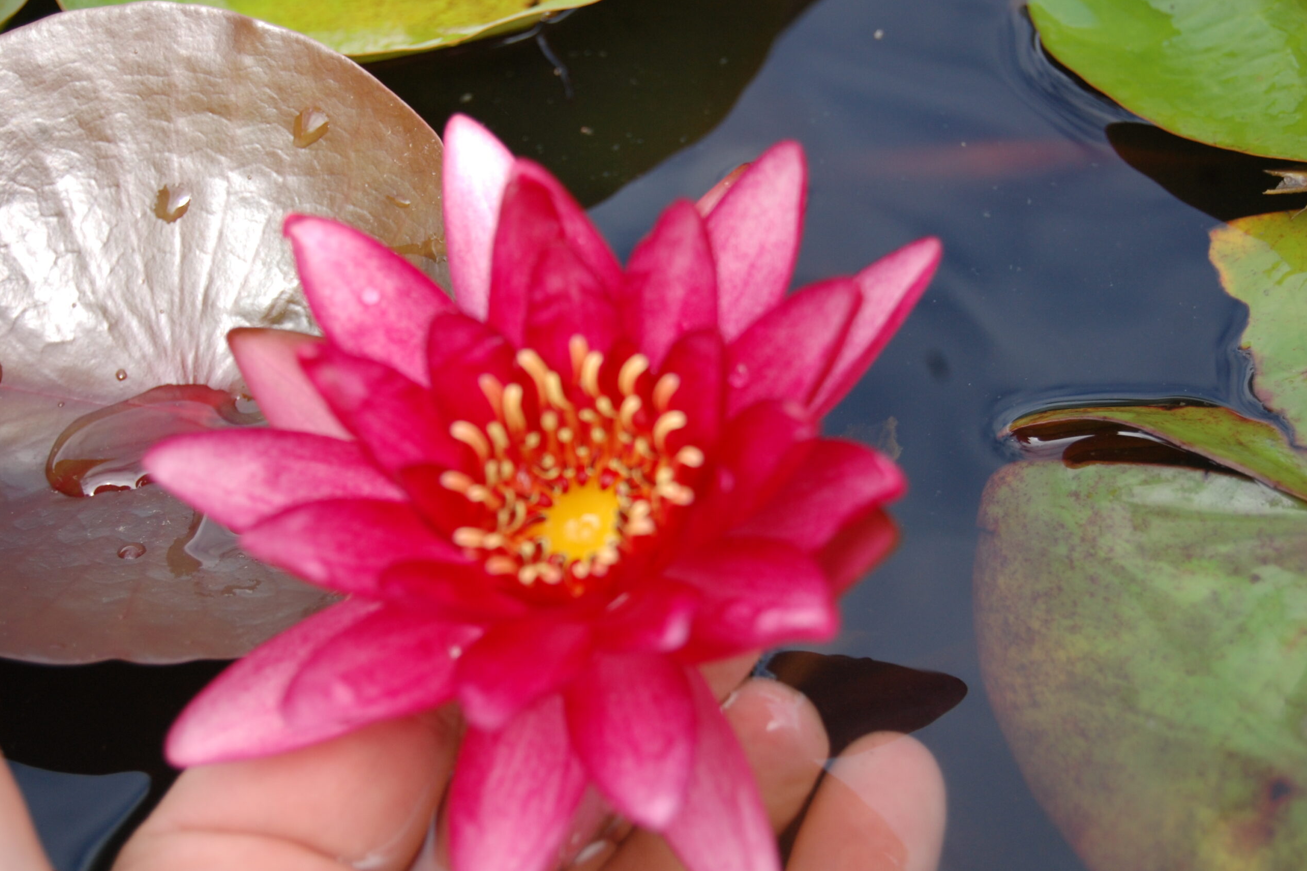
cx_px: 661
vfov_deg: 16.4
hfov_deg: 24.3
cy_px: 439
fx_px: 3032
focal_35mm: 84
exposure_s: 1/320
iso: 400
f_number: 5.6
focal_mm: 55
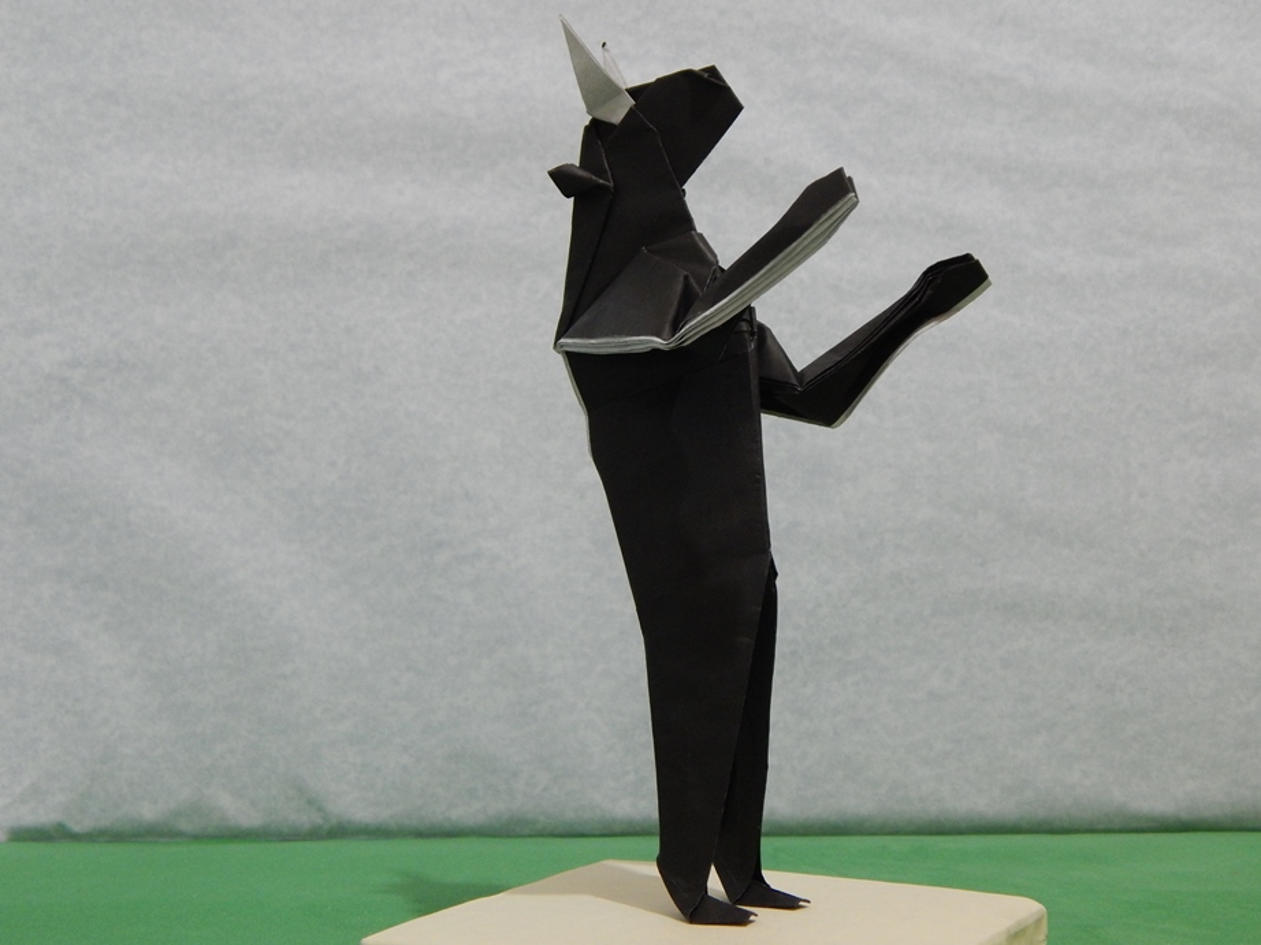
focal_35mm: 49
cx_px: 630
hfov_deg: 38.9
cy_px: 472
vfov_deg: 29.7
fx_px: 1785
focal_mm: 8.6
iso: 400
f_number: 3.7
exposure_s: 1/10
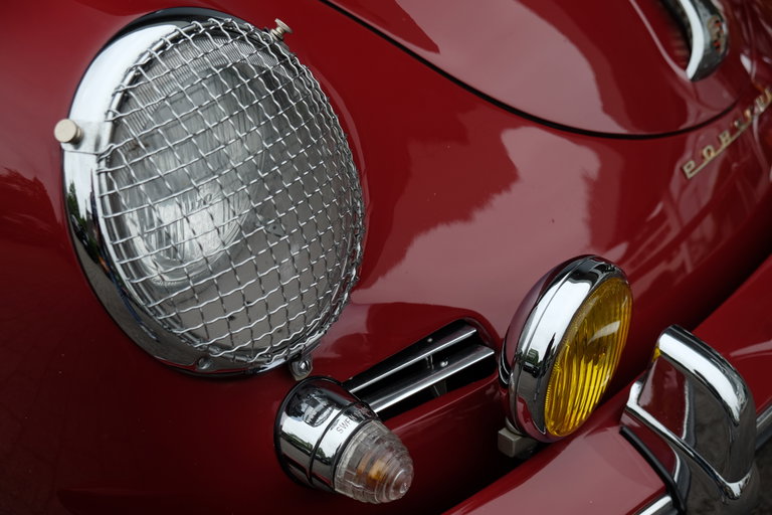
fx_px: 1008
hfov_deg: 41.9
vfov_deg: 28.6
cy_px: 258
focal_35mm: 47
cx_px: 386
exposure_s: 1/150
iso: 200
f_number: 4.5
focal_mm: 31.5
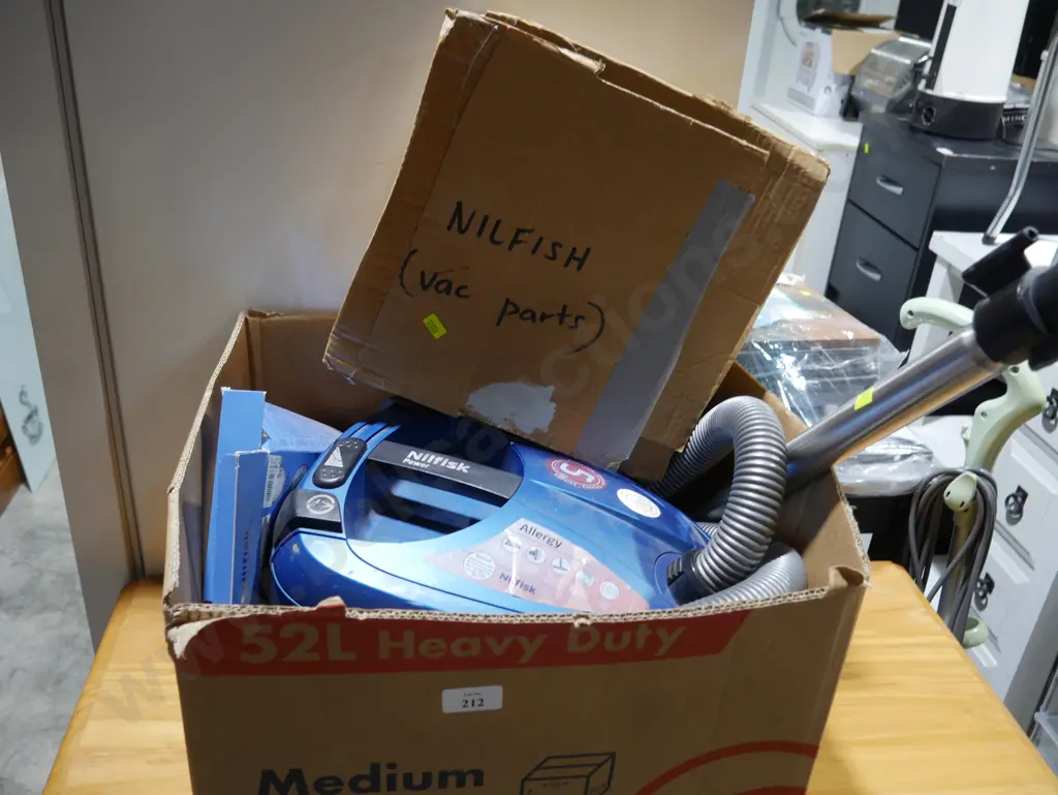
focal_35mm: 30
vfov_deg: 46.8
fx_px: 917
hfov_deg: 59.9
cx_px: 529
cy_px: 398
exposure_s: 1/60
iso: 320
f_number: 3.6
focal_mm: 15
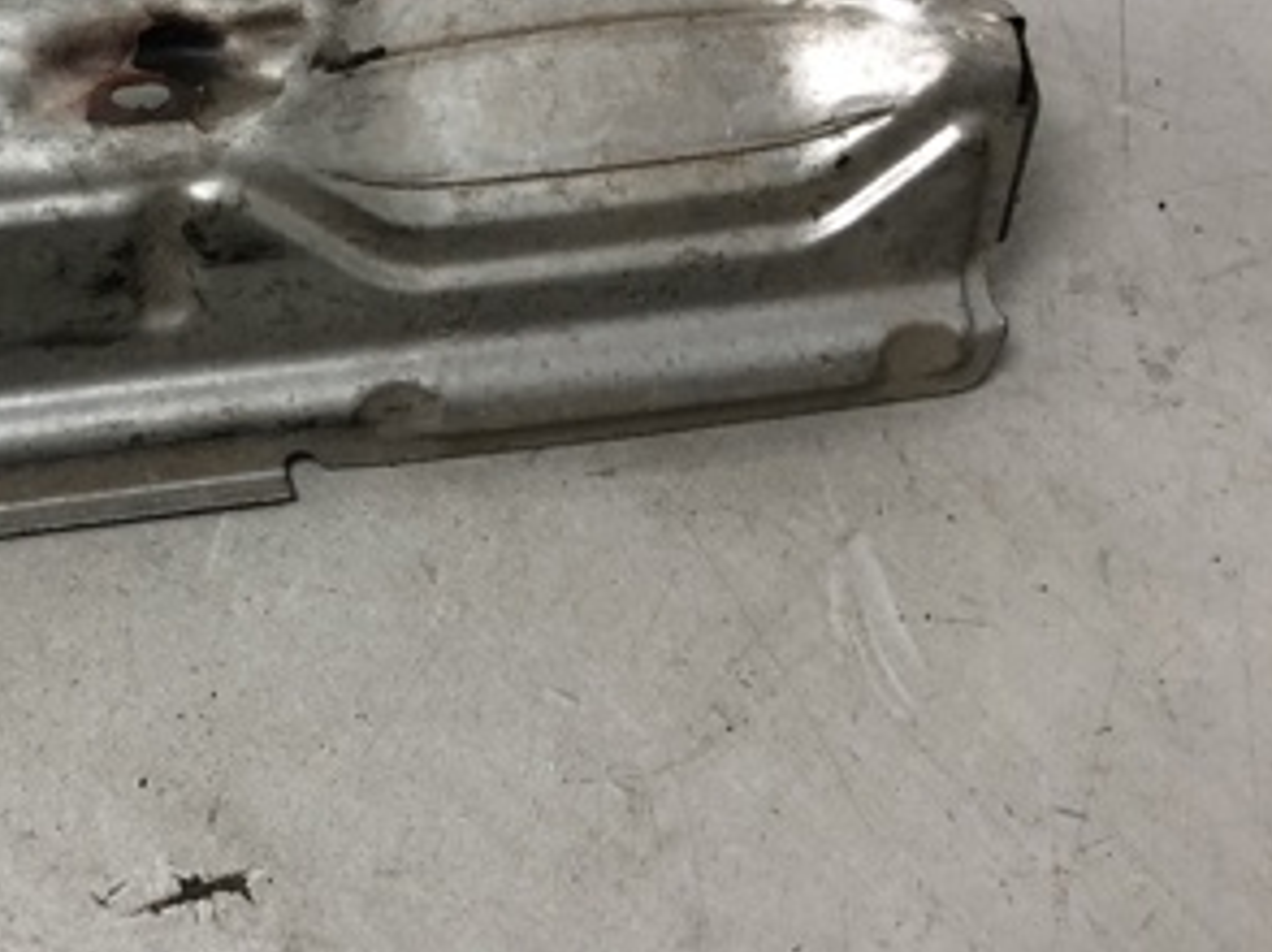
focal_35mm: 61
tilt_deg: -53.8
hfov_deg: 30.2
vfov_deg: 23.7
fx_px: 2240
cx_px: 100
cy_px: 203
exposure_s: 1/33
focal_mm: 4
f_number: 1.8
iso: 40
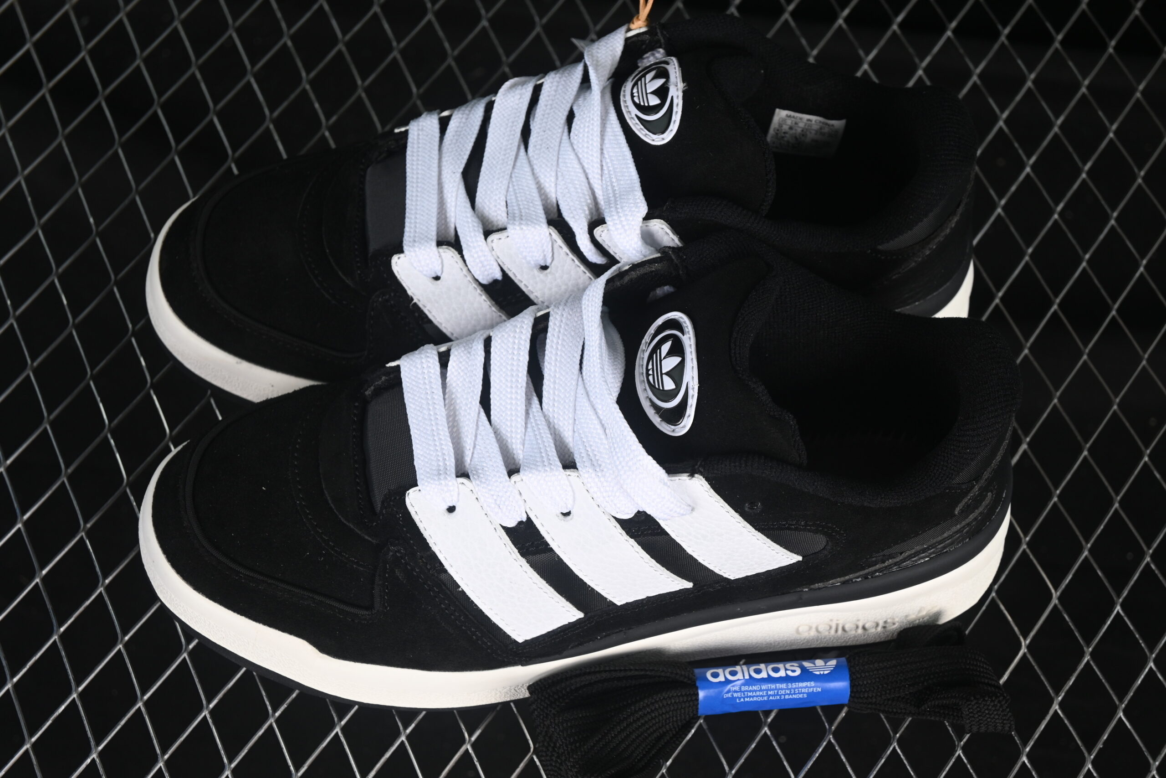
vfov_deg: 18.2
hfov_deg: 27.0
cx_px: 583
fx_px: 2429
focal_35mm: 75
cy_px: 389
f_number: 6.3
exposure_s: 1/50
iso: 160
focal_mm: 50
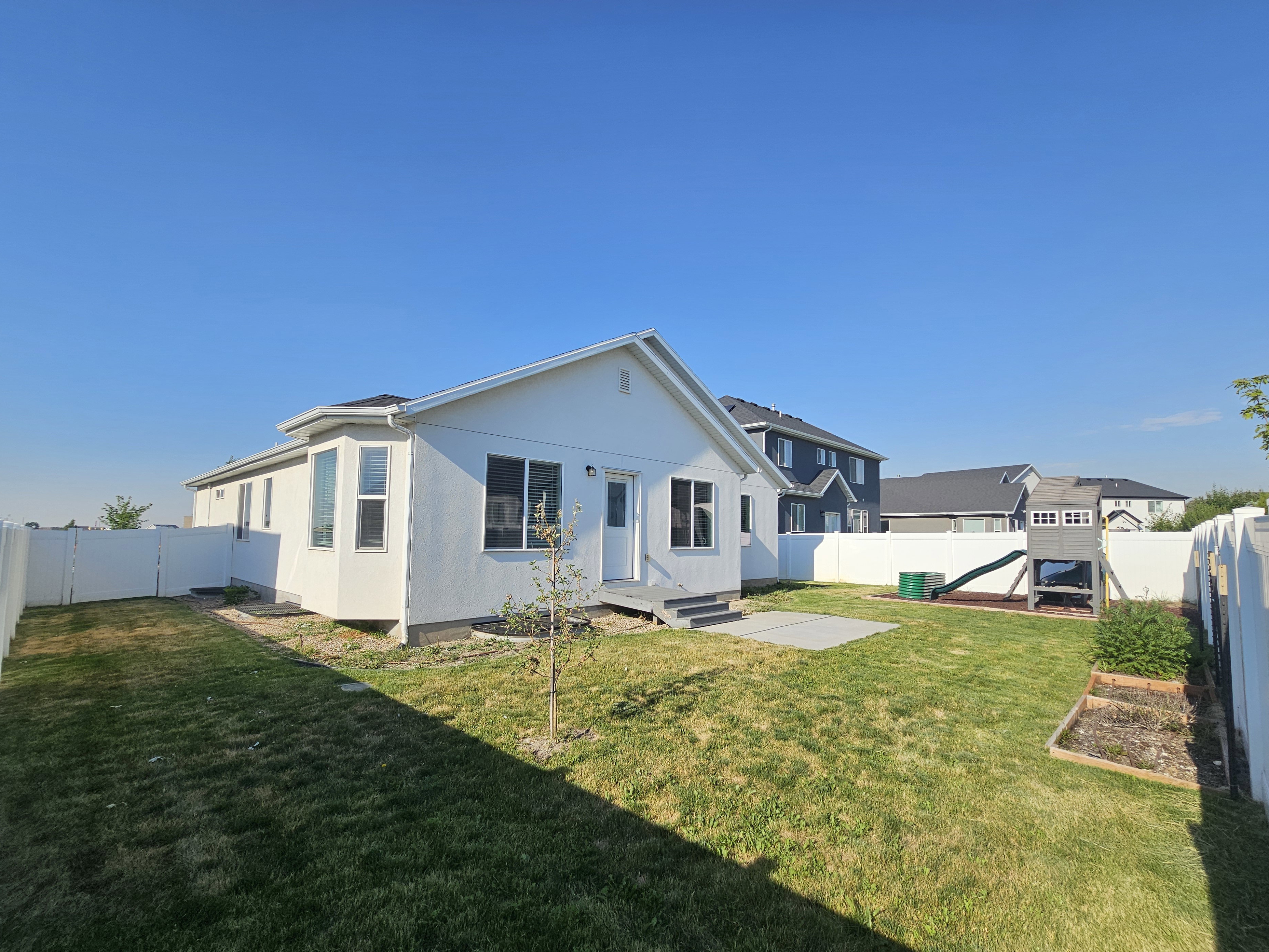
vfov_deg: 85.6
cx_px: 642
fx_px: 513
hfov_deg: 102.1
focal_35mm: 14
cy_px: 505
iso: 50
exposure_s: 1/2921
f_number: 2.2
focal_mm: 2.2
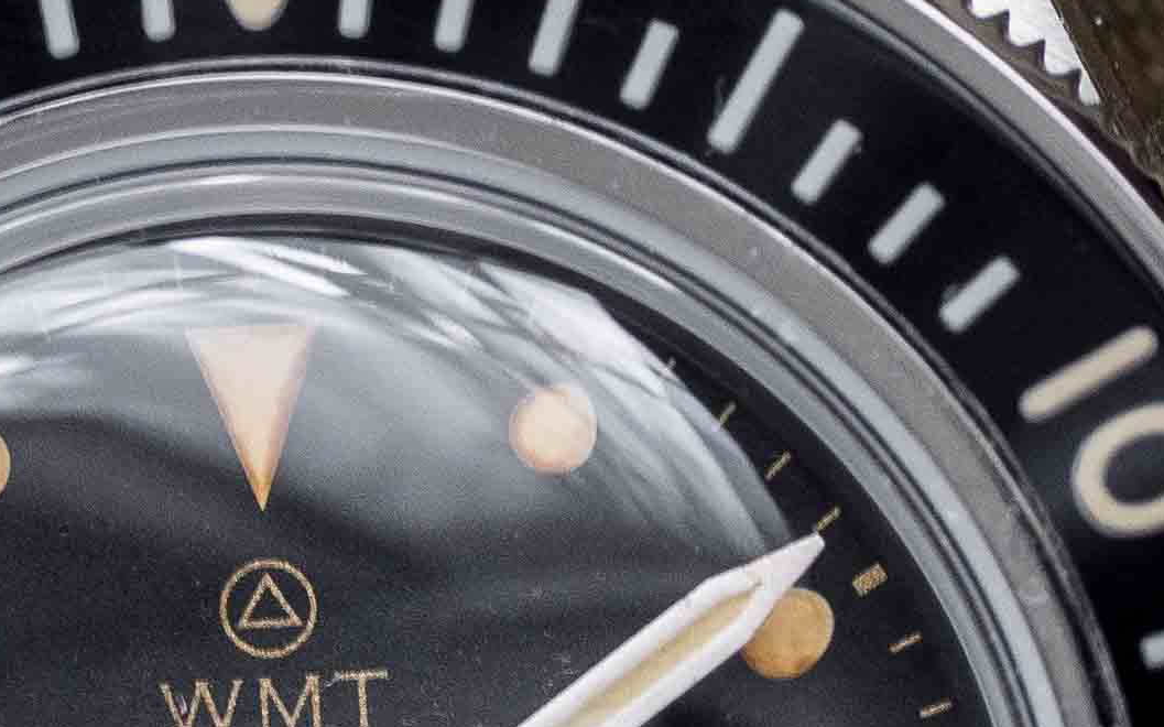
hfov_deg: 5.0
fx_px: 13193
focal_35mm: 416
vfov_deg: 3.2
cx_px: 271
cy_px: 872
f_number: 4.5
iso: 800
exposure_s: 1/100
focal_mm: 45
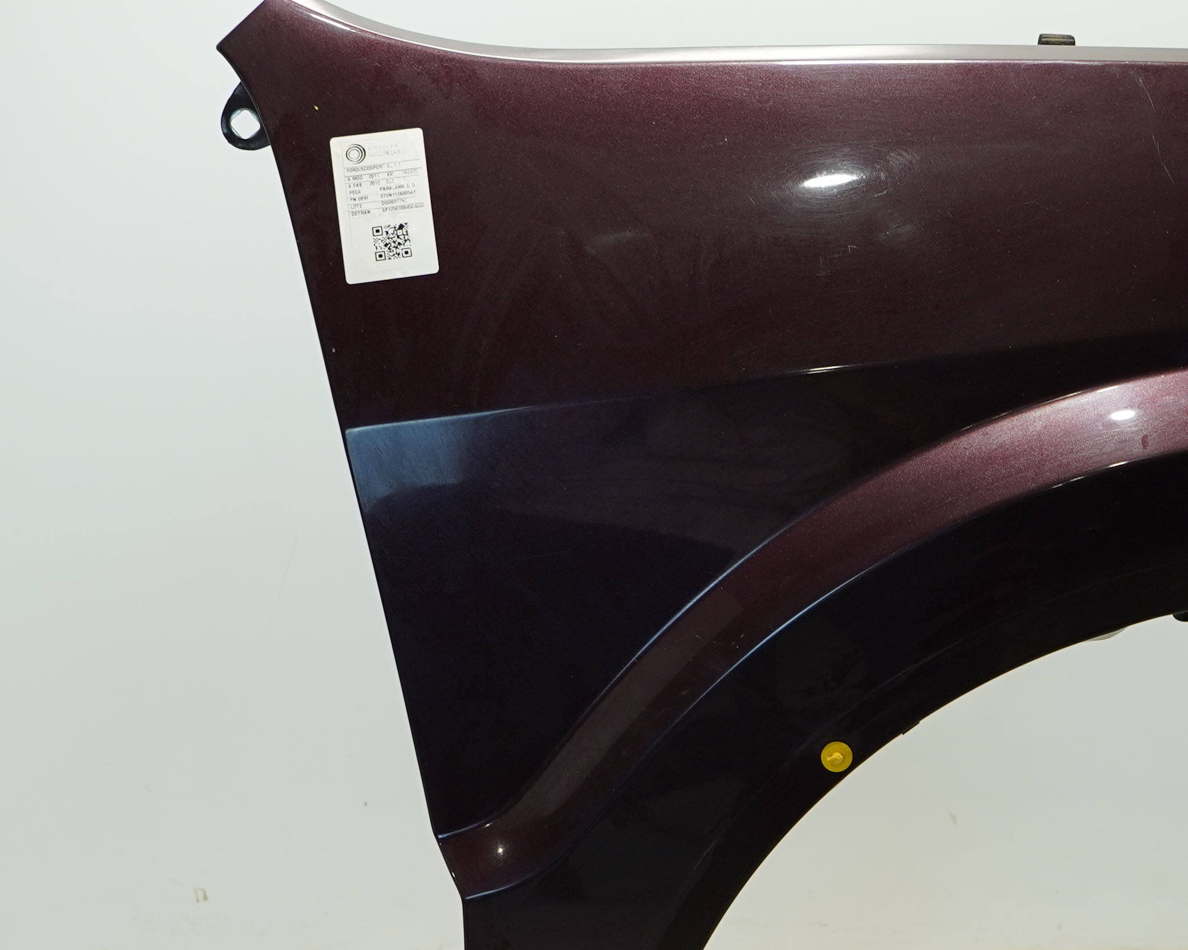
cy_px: 662
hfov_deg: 28.0
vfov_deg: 23.0
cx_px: 976
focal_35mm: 66
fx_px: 2321
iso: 320
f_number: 4
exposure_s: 1/160
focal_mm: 25
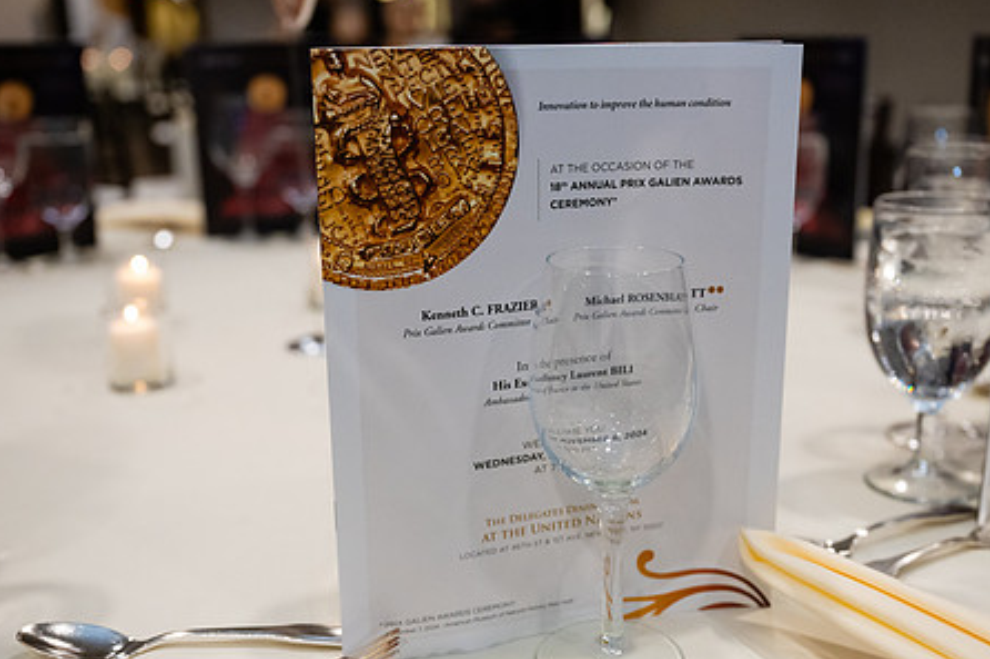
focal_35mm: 43
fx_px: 1182
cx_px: 551
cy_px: 333
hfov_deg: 45.4
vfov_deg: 31.2
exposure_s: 1/200
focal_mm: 31
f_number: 3.2
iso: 3200
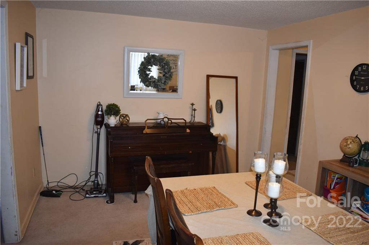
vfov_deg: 47.9
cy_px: 122
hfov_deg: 67.4
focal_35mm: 27
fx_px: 277
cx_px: 184
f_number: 4.5
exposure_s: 1/80
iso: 800
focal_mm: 18
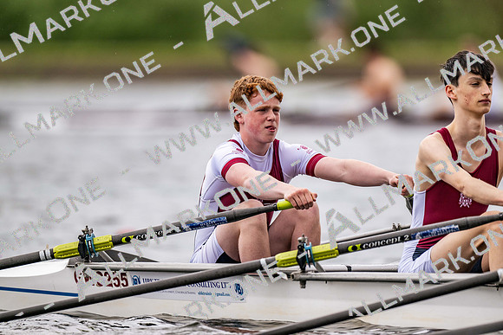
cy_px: 168
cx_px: 252
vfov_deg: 2.3
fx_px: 8385
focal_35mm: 600
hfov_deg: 3.4
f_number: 4
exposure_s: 1/2500
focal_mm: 600
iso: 360
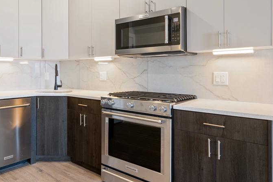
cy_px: 68
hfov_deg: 61.4
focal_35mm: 29
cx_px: 81
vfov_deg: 44.6
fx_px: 220
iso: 200
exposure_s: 3.2
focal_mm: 19
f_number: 8
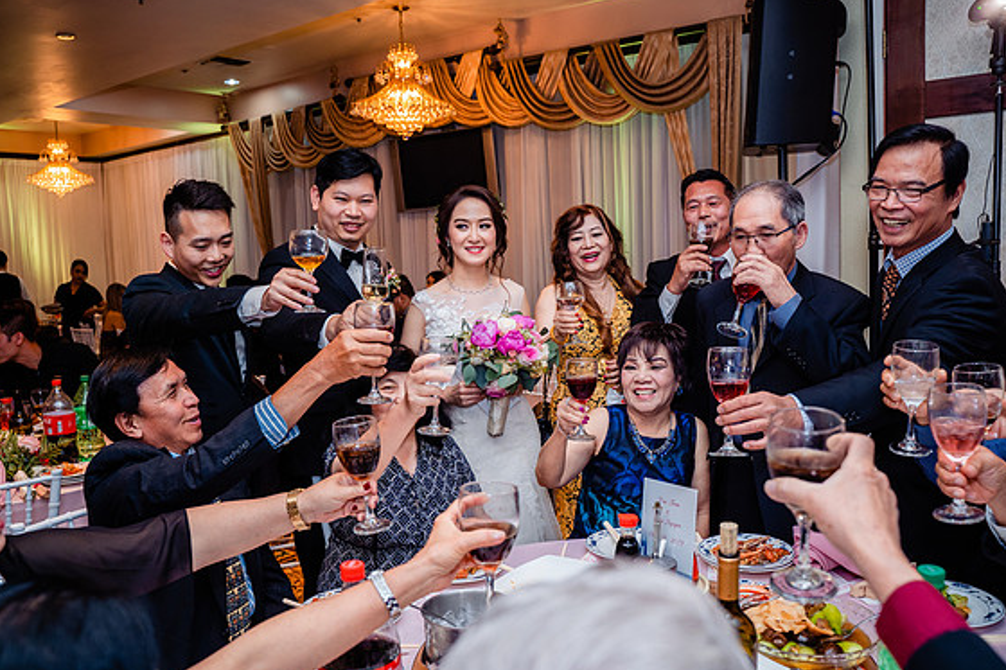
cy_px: 340
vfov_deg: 44.9
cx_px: 501
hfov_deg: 63.7
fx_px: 810
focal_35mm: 29
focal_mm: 28
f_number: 4.5
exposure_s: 1/160
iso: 1600
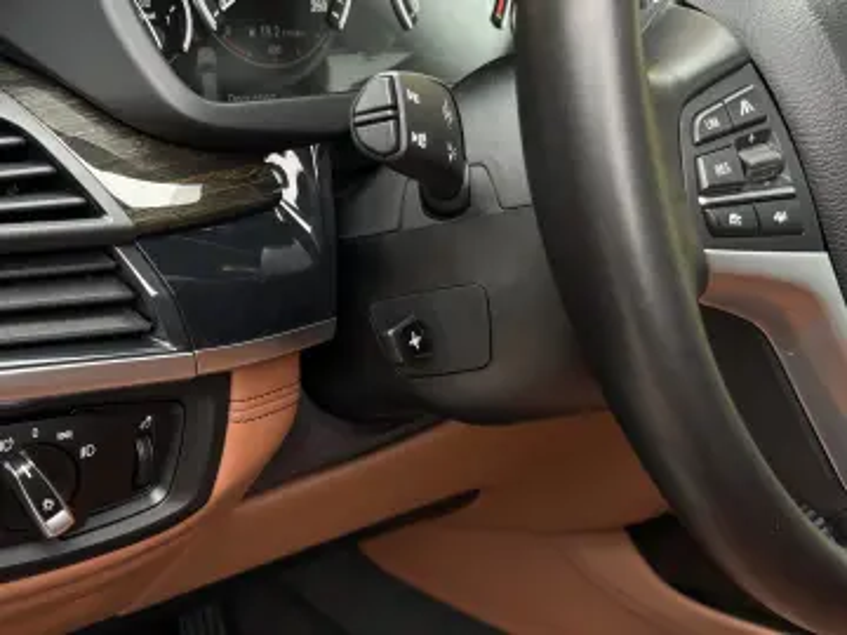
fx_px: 1174
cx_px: 424
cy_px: 318
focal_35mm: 48
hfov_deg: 39.7
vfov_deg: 30.3
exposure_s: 1/236
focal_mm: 6.76
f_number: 1.78
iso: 160
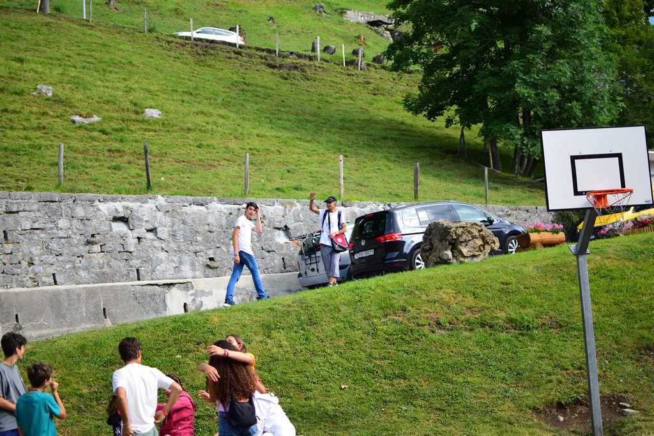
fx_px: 954
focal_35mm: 52
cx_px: 327
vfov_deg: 25.8
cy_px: 218
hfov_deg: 37.8
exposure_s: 1/800
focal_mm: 35
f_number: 2
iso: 100
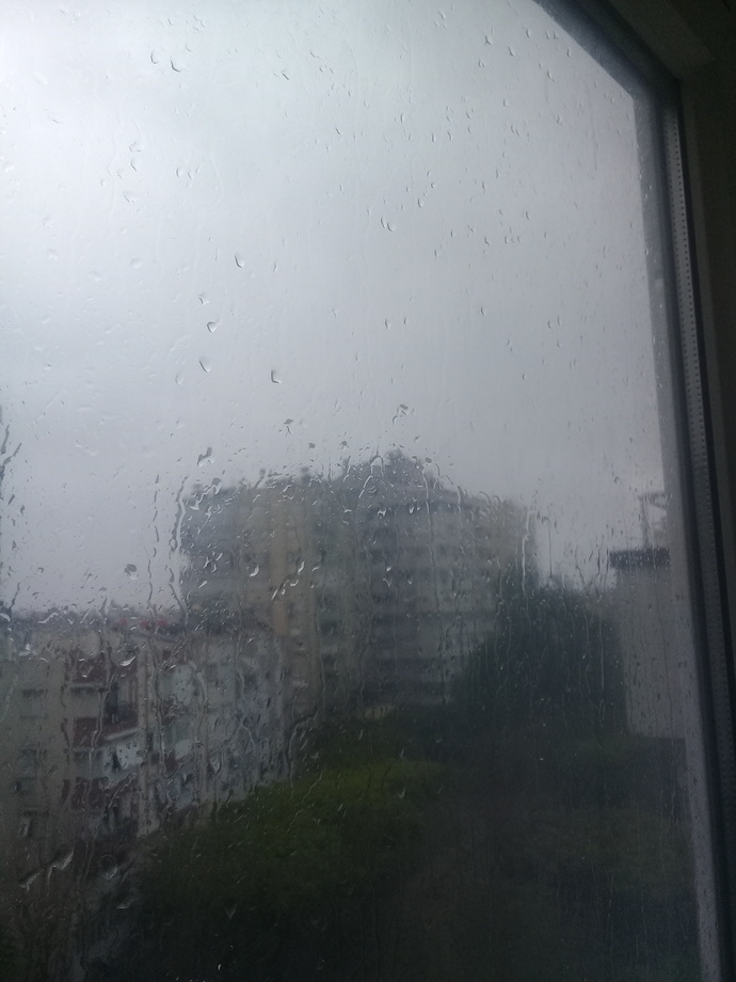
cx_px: 368
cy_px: 491
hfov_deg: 45.4
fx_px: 879
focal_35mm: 31
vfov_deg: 58.4
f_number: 2.2
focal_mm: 3.3
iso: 50
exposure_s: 1/140
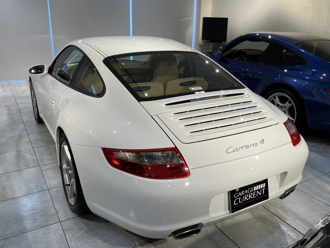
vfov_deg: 49.7
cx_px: 165
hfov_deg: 63.4
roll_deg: -1.3
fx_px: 267
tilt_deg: -18.0
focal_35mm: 28
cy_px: 124
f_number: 1.8
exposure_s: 1/100
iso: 80
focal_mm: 3.99
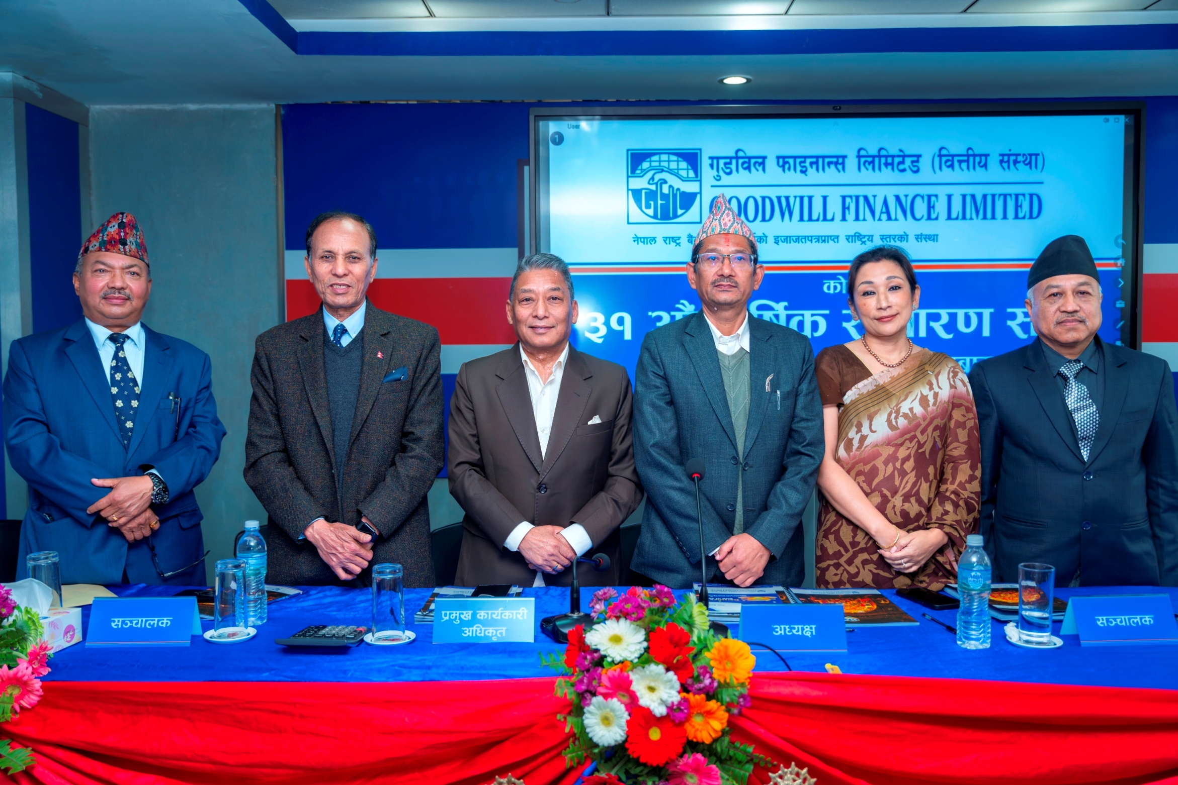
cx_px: 589
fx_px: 1014
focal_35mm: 31
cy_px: 392
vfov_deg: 42.3
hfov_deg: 60.3
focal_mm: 31
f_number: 2.8
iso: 500
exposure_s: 1/200
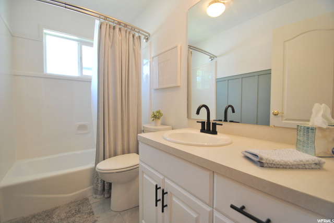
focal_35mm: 15
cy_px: 112
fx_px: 139
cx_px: 167
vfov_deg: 77.4
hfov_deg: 100.3
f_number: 3.5
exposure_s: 1/60
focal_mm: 10
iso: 360
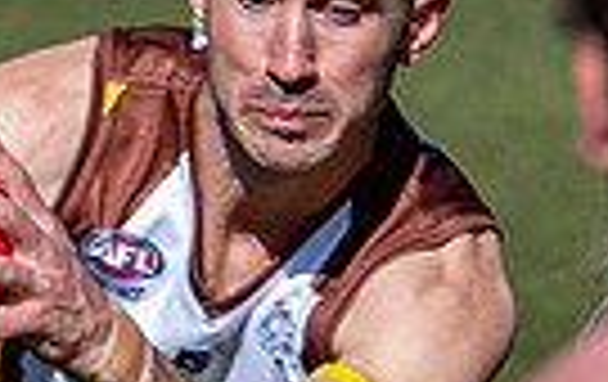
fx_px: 36181
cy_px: 571
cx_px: 350
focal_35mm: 2179
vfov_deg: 0.6
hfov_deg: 1.0
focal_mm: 130
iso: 140
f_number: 5
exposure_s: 1/1000
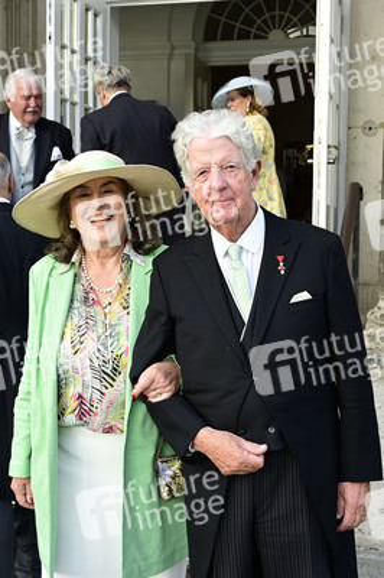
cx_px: 192
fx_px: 553
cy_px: 289
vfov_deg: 55.1
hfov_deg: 38.3
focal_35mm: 34
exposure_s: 1/200
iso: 400
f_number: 6.3
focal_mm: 34.5
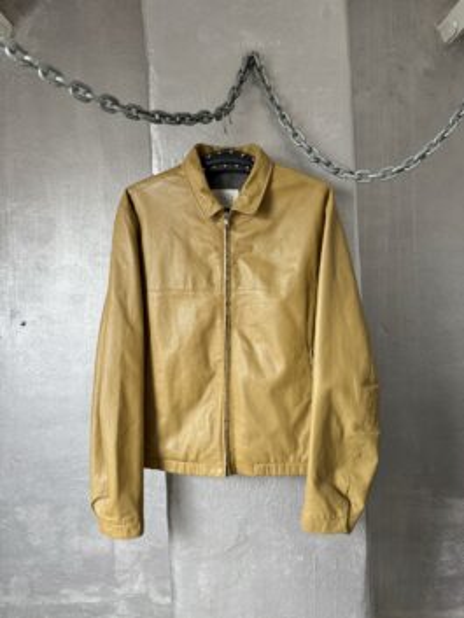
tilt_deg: -0.6
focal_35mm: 24
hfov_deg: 56.8
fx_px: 429
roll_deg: +0.1
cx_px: 232
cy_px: 309
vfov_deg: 71.6
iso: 200
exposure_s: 1/103
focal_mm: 6.76
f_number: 1.78
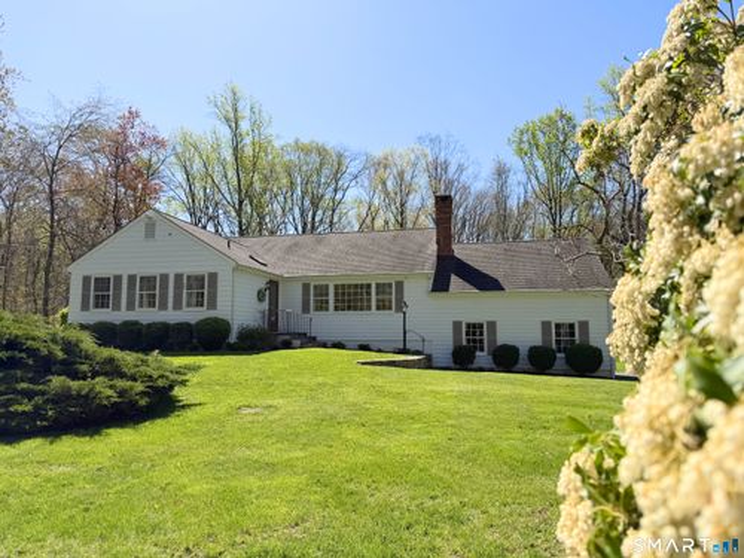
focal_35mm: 24
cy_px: 279
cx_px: 372
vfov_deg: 56.8
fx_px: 516
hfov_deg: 71.6
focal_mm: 6.76
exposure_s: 1/3953
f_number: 1.78
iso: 80
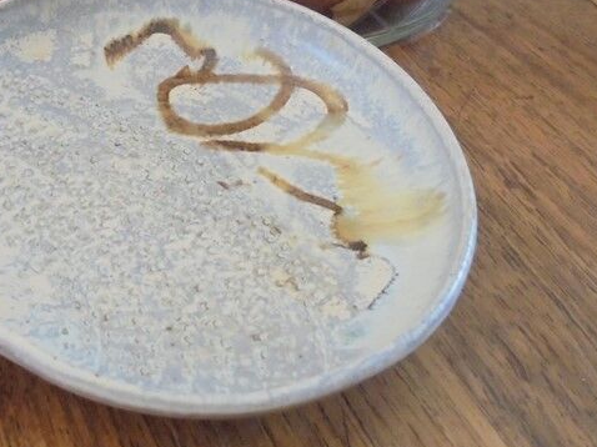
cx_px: 72
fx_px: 845
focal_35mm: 49
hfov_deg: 36.7
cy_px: 68
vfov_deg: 28.8
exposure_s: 1/20
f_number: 3.5
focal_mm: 4.6
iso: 400
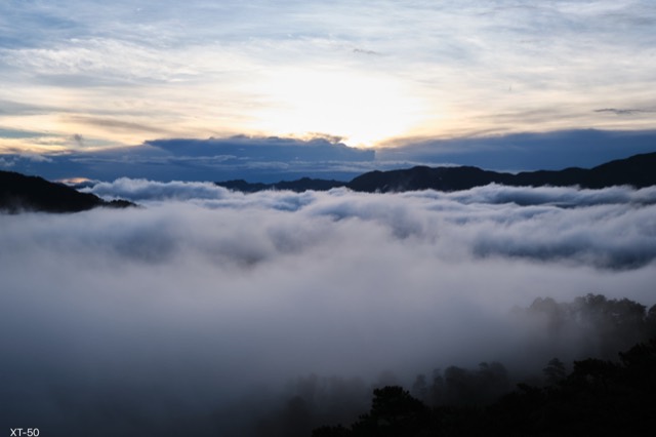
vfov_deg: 43.6
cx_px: 328
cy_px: 218
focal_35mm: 30
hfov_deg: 62.0
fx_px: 546
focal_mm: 19.7
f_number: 5
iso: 320
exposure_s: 1/250
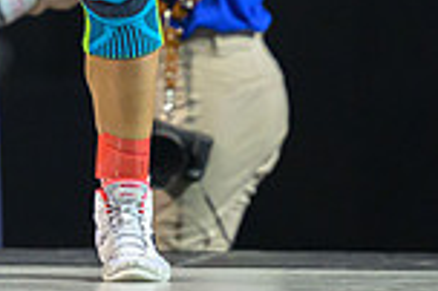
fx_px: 9650
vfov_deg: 1.7
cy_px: -317
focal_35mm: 794
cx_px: -13
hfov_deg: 2.6
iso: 4000
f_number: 2.8
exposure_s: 1/800
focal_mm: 150
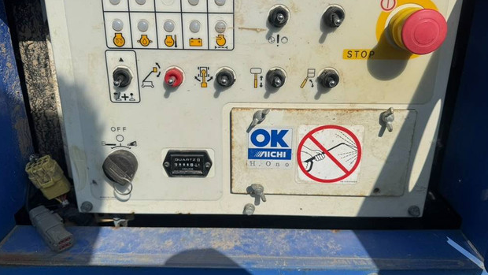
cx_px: 242
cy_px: 107
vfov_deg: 42.7
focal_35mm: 27
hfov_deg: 69.9
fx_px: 349
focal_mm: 6.76
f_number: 1.78
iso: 80
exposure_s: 1/12346
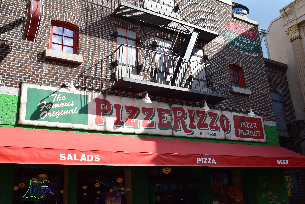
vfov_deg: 36.9
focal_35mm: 36
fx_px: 305
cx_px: 152
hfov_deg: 53.1
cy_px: 102
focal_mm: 24
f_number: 11
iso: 400
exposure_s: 1/400
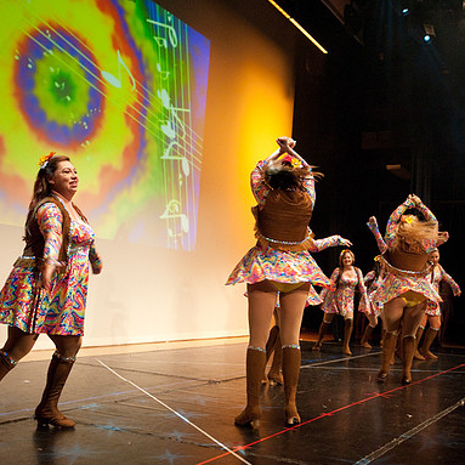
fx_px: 684
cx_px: 266
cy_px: 232
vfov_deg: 37.6
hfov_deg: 37.5
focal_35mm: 45
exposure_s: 1/200
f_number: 4
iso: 3200
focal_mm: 35
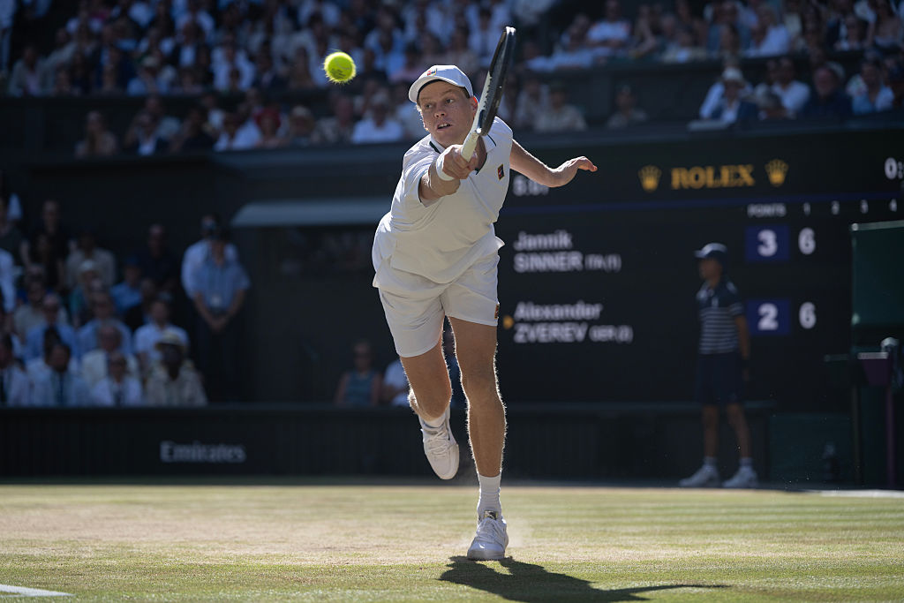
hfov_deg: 17.1
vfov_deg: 11.4
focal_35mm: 120
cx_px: 452
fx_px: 3014
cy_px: 302
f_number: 3.2
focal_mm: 120
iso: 250
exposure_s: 1/3200
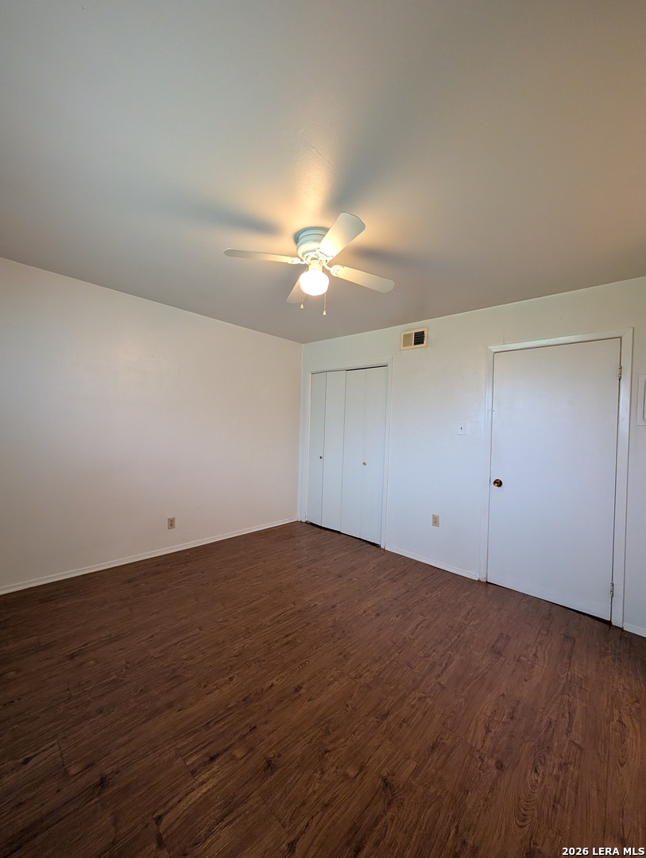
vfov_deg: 110.5
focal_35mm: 12
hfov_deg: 94.6
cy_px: 429
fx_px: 298
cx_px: 323
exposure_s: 1/120
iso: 315
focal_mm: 2.02
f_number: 1.7
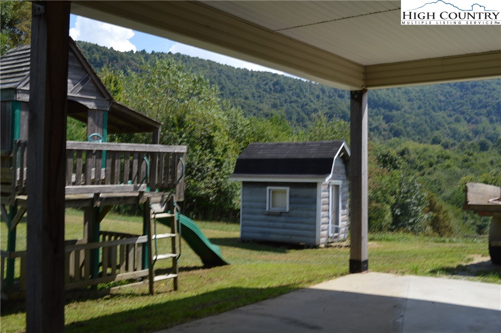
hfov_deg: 49.6
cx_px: 250
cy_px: 166
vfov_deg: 34.1
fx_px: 542
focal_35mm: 39
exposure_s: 1/200
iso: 100
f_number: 7.1
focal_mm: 26
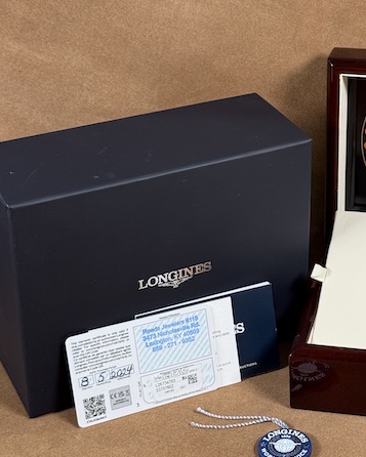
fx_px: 1137
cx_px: 298
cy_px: 185
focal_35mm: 84
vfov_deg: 22.7
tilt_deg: -26.5
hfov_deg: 18.1
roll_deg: -0.1
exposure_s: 1/60
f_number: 1.78
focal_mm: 6.76
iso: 125
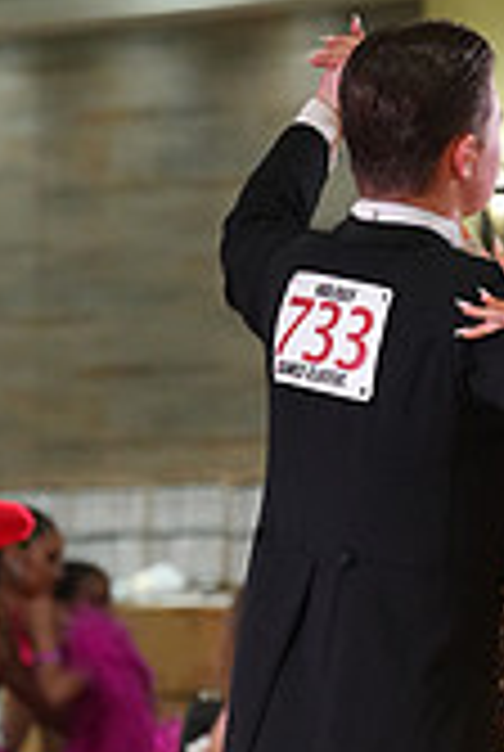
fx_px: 14513
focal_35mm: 694
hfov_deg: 2.0
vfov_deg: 3.0
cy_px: 1072
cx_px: 565
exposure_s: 1/200
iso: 4000
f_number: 6.3
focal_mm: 200
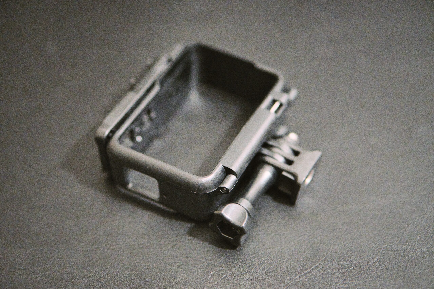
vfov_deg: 18.2
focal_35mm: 75
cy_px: 144
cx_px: 217
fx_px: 903
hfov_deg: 27.0
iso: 6400
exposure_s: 1/125
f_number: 1.8
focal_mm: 50
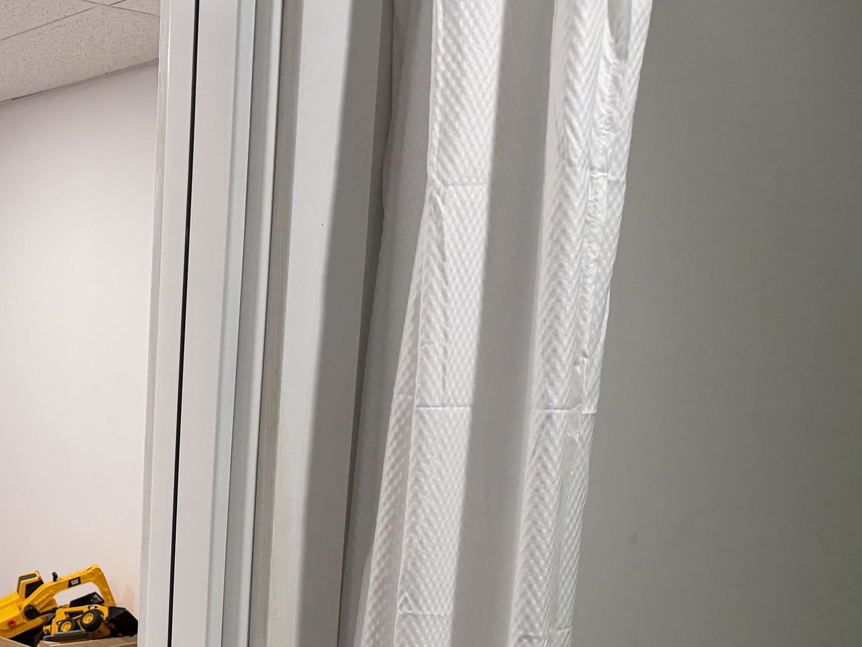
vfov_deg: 28.7
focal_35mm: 48
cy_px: 615
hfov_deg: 35.9
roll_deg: +0.6
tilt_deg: -11.9
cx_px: 8
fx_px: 1195
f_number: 1.78
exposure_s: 1/120
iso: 160
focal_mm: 6.76
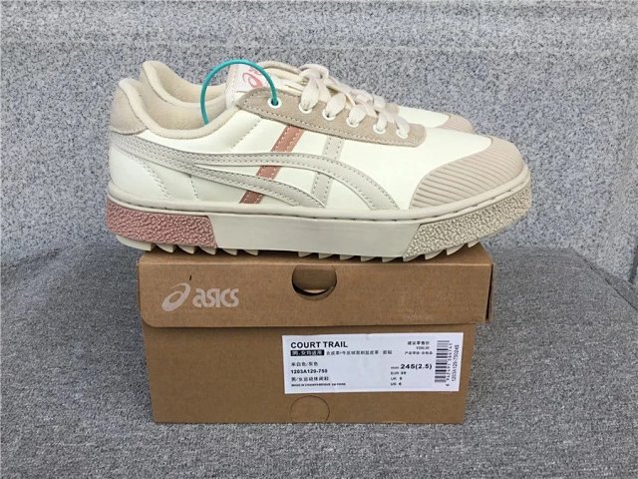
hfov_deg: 58.4
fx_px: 571
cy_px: 240
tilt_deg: -21.2
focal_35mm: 31
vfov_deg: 45.4
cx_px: 319
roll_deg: -1.0
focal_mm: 3.3
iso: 25
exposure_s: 1/426
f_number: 2.4
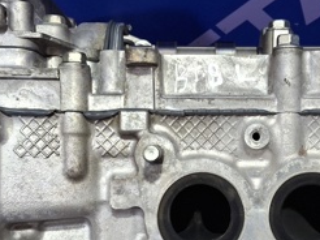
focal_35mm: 65
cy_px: 161
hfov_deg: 29.7
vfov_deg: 22.5
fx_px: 600
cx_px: 202
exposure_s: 1/50
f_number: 1.8
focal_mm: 4.69
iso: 160
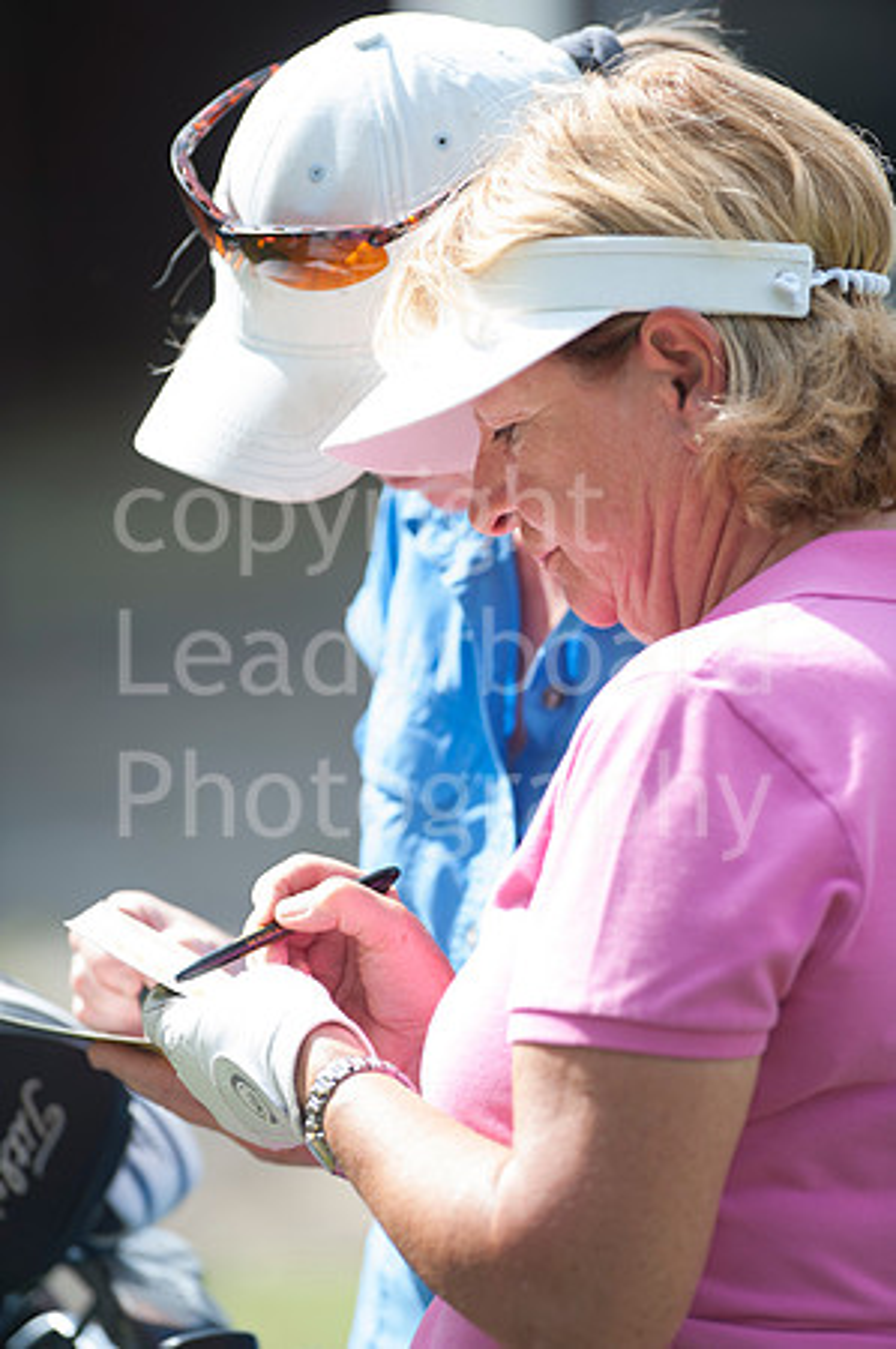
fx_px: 11225
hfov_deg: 4.6
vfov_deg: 6.9
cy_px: 674
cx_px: 448
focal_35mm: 300
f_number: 5.6
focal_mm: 300
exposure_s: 1/500
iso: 200
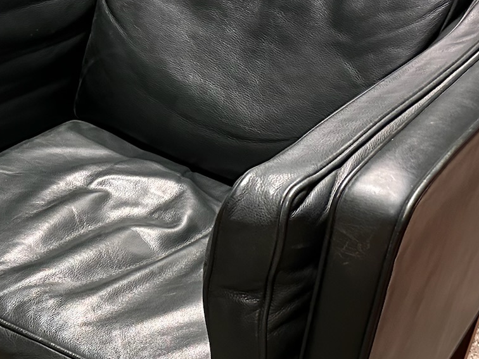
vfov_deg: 22.4
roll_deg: -5.3
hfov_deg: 29.7
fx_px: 899
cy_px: 261
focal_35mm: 65
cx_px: 167
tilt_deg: -34.1
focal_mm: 6.86
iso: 800
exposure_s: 1/33
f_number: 1.78
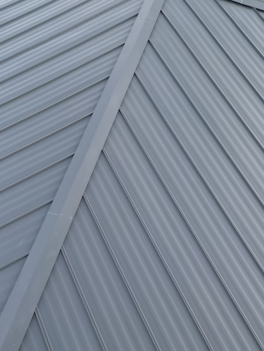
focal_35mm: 41
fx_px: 417
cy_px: 153
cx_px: 78
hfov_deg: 34.7
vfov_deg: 45.7
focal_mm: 6.72
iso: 100
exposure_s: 1/400
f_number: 1.7
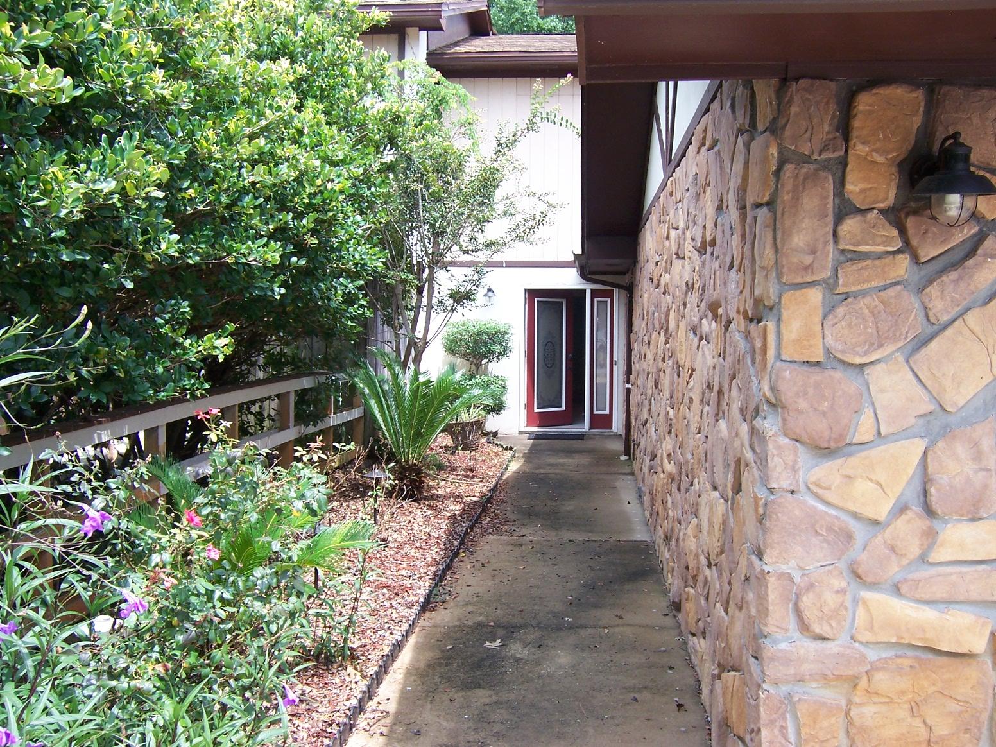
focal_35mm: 33
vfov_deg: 42.9
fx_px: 950
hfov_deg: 55.4
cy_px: 374
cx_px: 498
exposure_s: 1/250
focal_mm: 5.5
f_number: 3.4
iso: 80
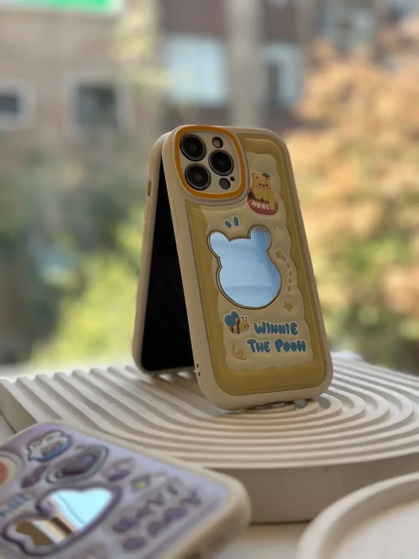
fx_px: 775
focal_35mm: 48
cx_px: 210
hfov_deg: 30.3
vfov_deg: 39.7
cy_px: 280
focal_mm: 6.86
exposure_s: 1/1019
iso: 80
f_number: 1.78
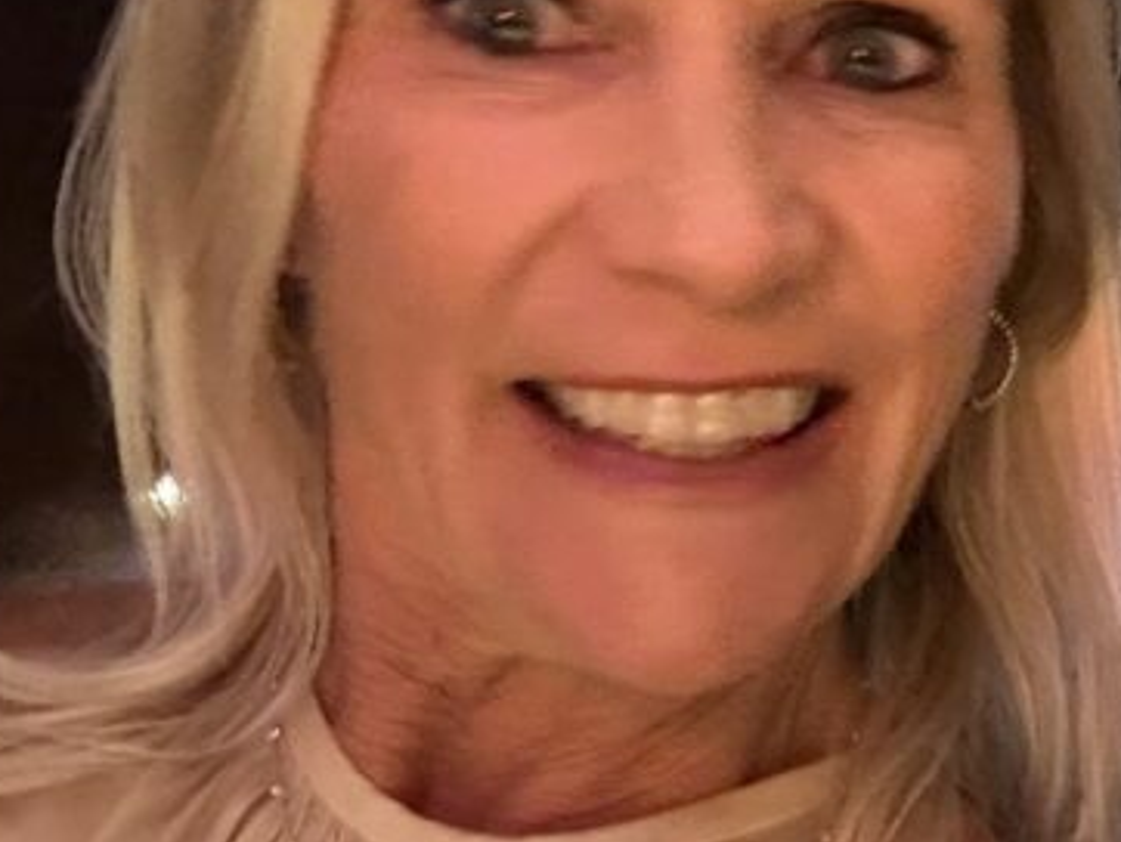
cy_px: 452
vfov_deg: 22.6
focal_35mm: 65
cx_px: 1490
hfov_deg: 25.3
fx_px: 2106
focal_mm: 2.69
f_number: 1.9
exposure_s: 1/15
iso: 640
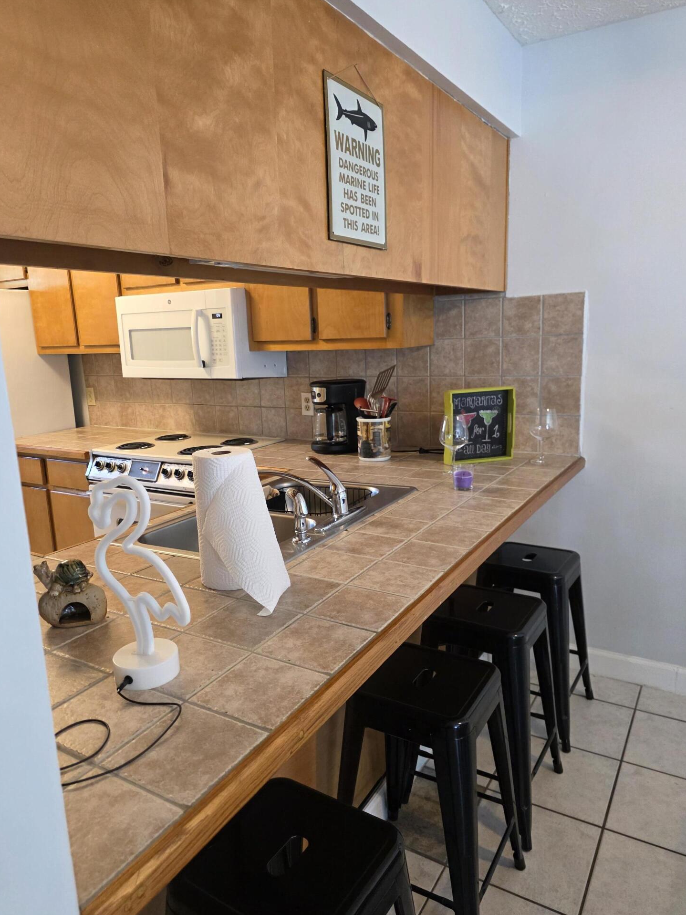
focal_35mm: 24
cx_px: 337
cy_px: 464
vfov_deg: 71.6
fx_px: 634
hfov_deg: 56.8
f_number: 1.7
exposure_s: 1/120
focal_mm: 6.3
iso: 640
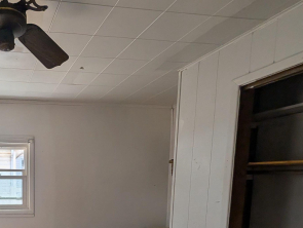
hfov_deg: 56.7
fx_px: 237
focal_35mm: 27
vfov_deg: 46.3
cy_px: 206
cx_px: 33
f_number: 1.7
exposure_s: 1/760
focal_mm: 2.02
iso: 51
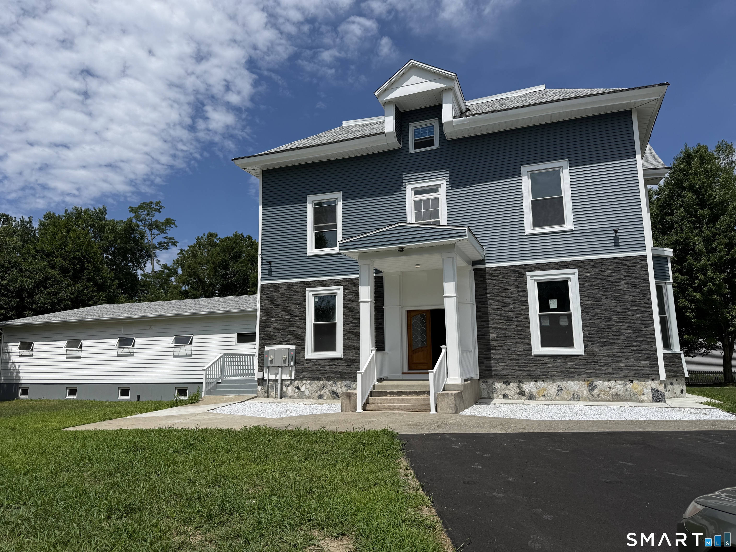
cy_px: 276
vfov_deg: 56.8
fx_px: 510
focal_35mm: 24
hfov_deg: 71.6
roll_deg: +0.5
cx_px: 368
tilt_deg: +10.3
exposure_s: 1/9091
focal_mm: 6.76
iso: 80
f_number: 1.78
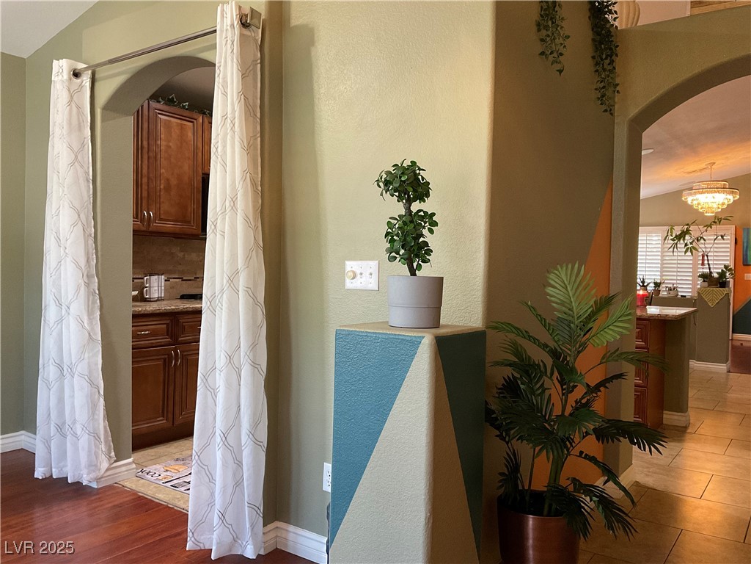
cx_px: 376
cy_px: 282
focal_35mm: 29
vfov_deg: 48.2
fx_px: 629
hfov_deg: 61.7
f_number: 1.8
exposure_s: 1/60
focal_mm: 3
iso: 200
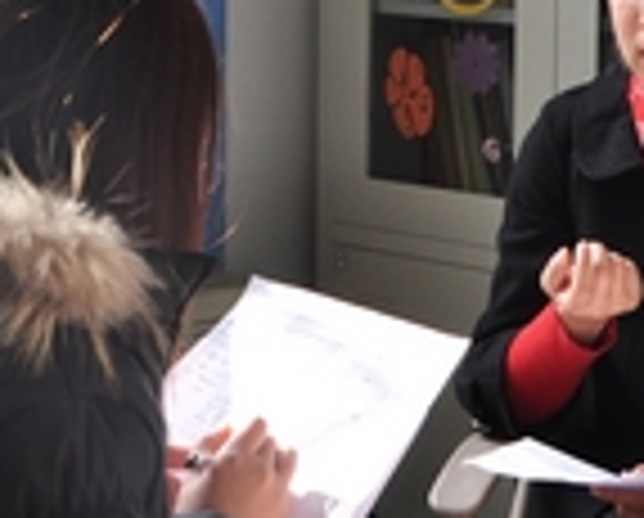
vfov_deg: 11.6
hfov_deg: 14.6
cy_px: -52
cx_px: 374
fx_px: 2521
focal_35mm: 132
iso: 400
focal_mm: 32
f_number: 8
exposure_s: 1/50
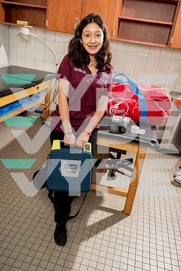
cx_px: 90
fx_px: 234
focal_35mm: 31
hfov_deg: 42.3
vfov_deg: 60.3
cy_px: 136
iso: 250
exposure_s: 1/250
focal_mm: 31
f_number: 6.3
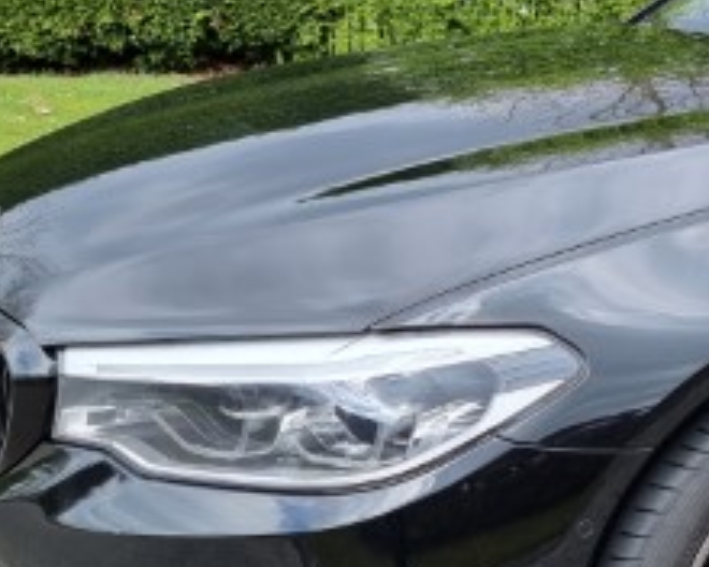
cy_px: 380
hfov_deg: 25.0
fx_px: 1427
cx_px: 864
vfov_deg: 22.4
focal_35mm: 68
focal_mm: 6.7
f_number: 1.8
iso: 50
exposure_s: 1/144
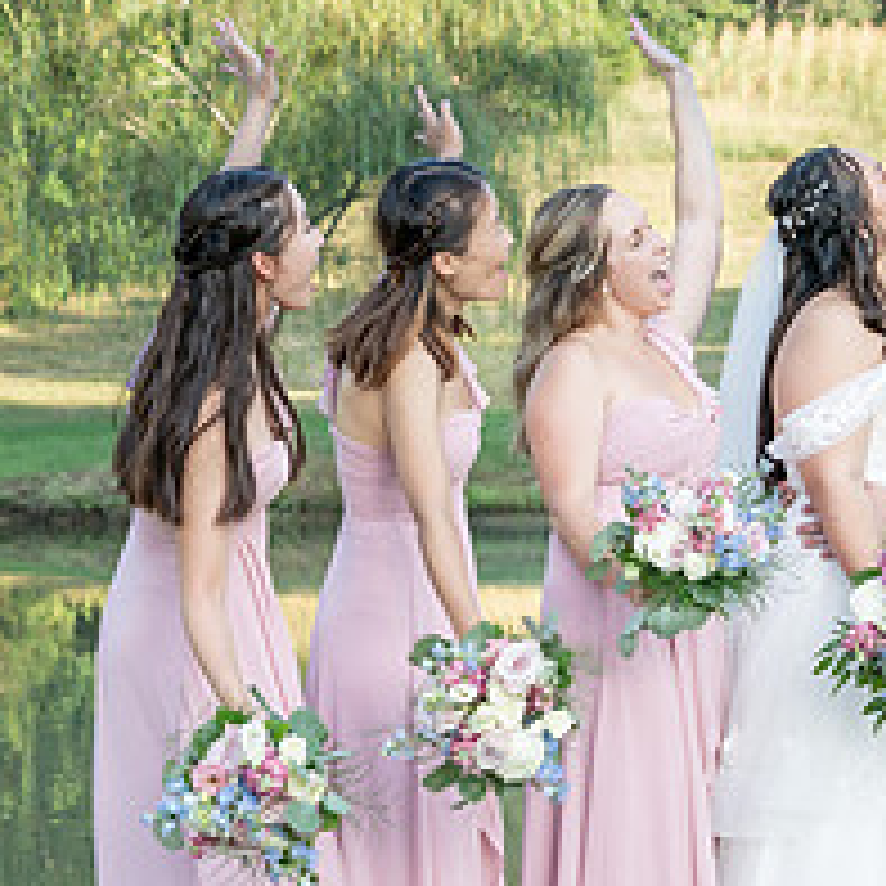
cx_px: 1070
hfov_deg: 9.8
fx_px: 5068
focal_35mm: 175
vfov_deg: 10.0
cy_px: 443
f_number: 5.6
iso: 250
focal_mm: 70
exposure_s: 1/200
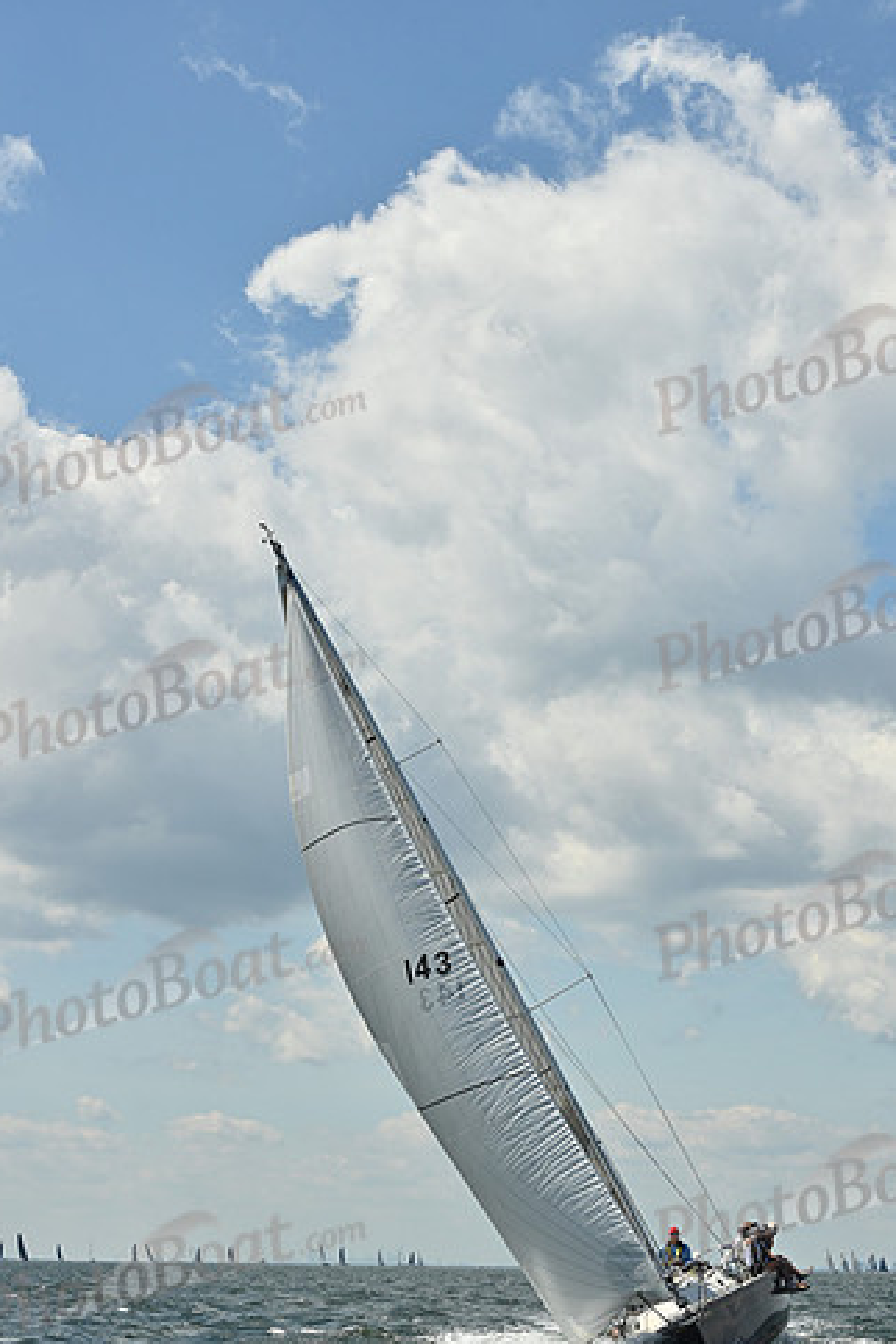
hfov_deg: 16.3
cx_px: 511
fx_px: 3136
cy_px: 804
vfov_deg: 24.2
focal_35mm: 84
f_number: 10
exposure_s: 1/1250
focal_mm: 70
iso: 250
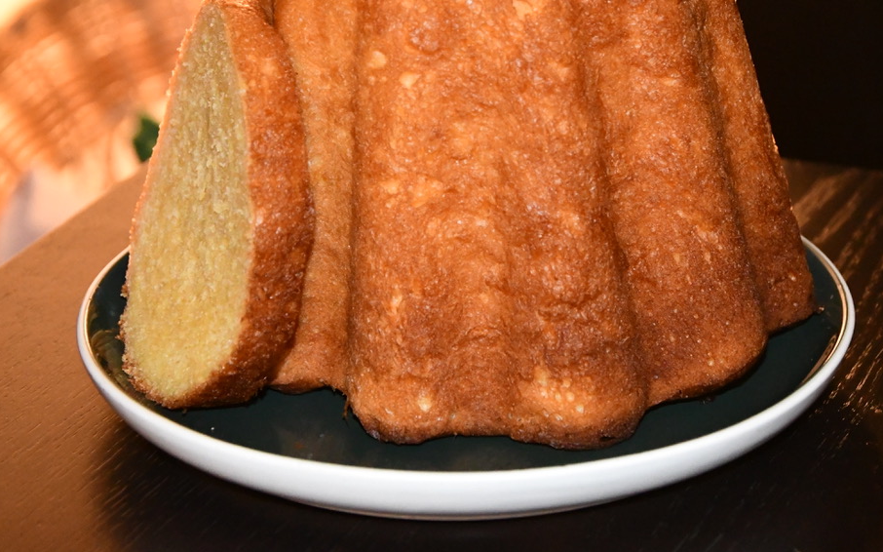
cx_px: 526
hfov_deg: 19.3
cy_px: 151
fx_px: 2599
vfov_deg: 12.1
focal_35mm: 108
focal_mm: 50
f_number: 5
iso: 6400
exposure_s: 1/60
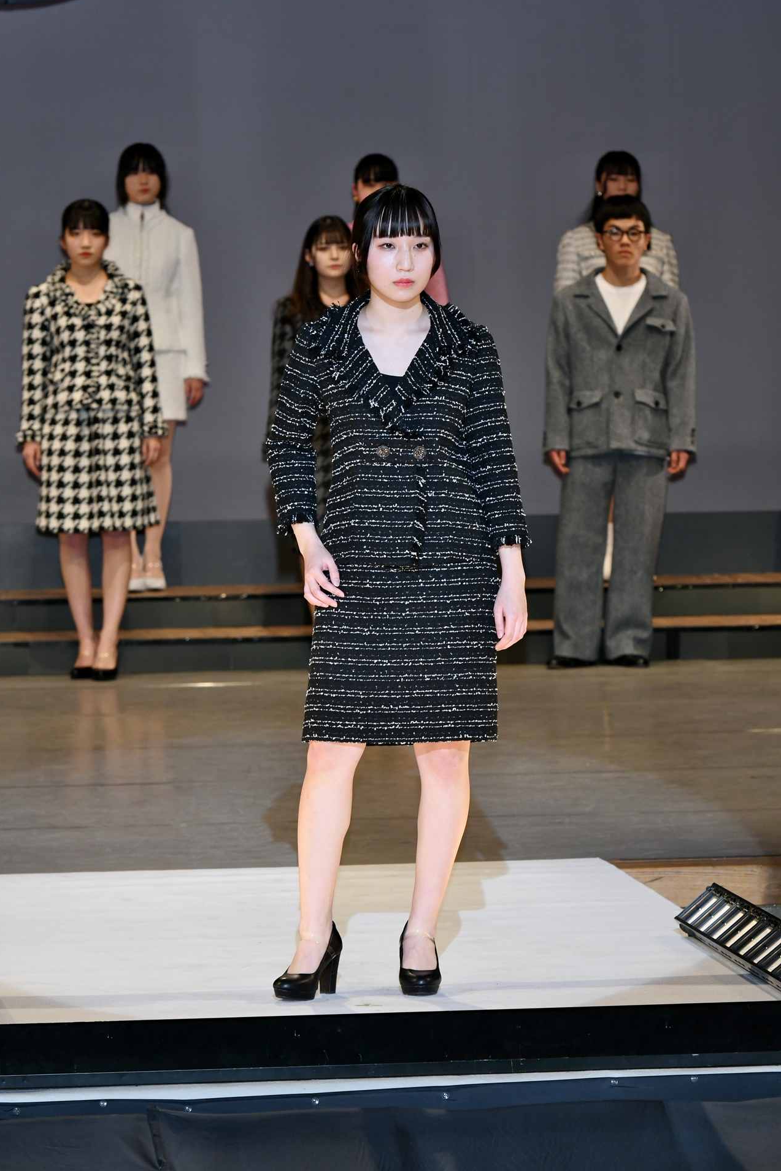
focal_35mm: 184
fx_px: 5988
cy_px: 583
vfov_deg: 11.2
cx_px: 389
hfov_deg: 7.5
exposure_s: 1/250
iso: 800
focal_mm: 122
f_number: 5.6
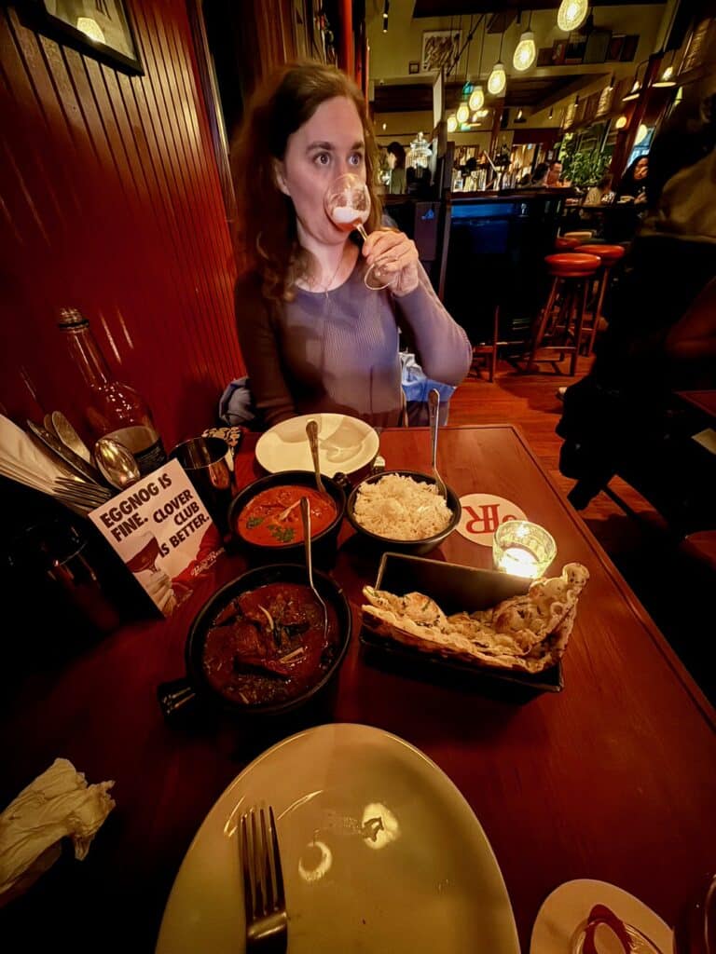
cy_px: 477
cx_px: 358
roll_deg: +1.8
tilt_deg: -35.8
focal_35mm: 14
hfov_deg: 85.7
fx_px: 386
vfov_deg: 102.1
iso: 1600
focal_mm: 2.22
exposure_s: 1/10
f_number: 2.2
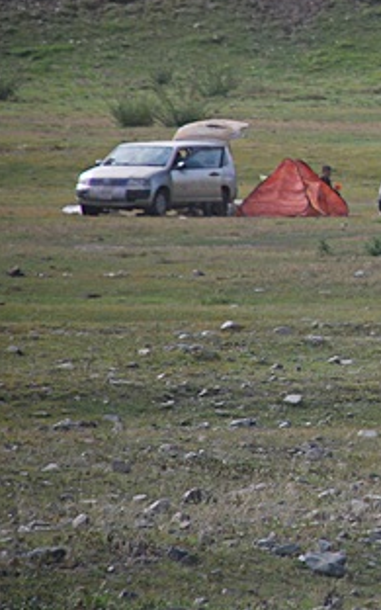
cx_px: 729
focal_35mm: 530
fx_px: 8810
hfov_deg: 2.5
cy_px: 88
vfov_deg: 4.0
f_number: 5.6
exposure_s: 1/1000
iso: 400
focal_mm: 135
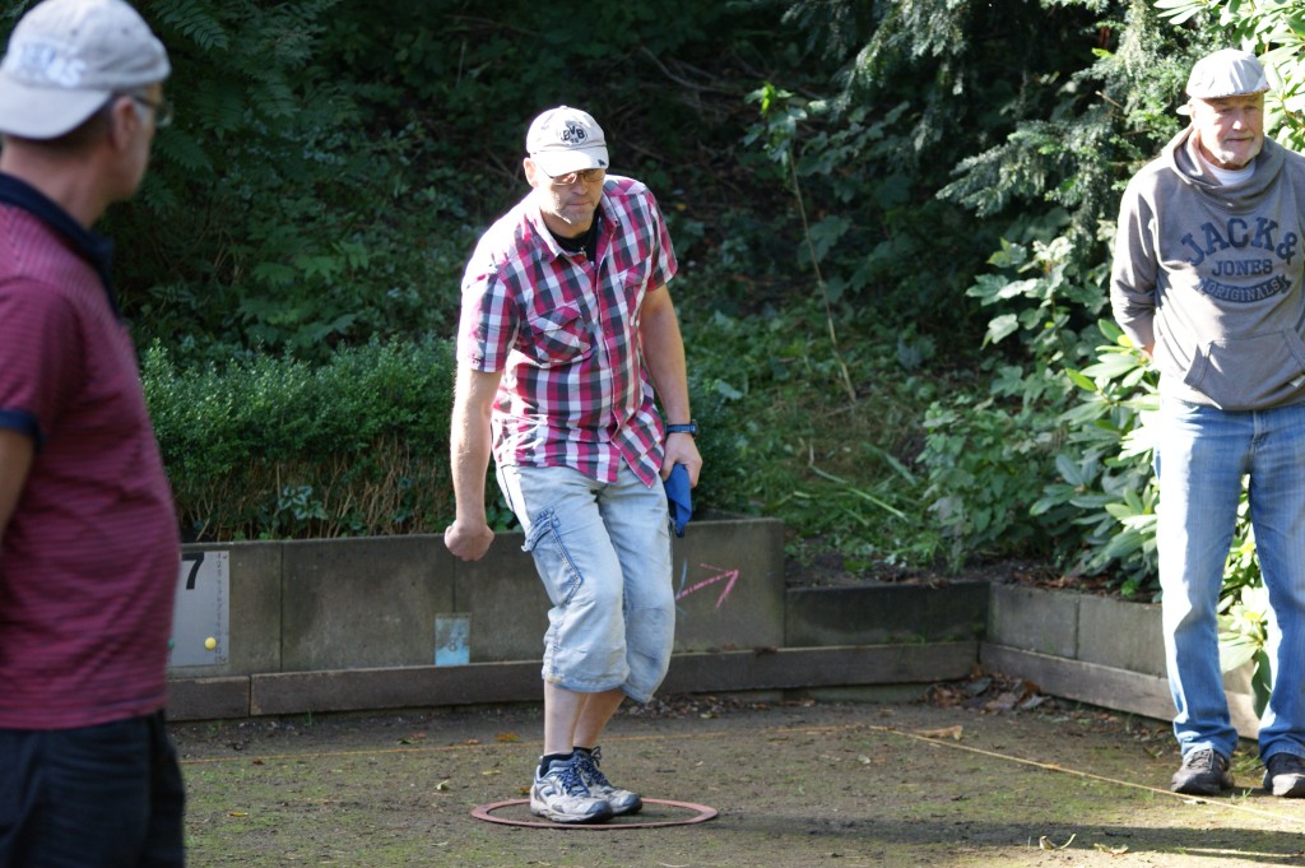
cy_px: 434
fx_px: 5433
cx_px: 652
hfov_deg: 13.7
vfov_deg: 9.1
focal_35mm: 150
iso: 250
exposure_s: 1/160
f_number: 4
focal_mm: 100
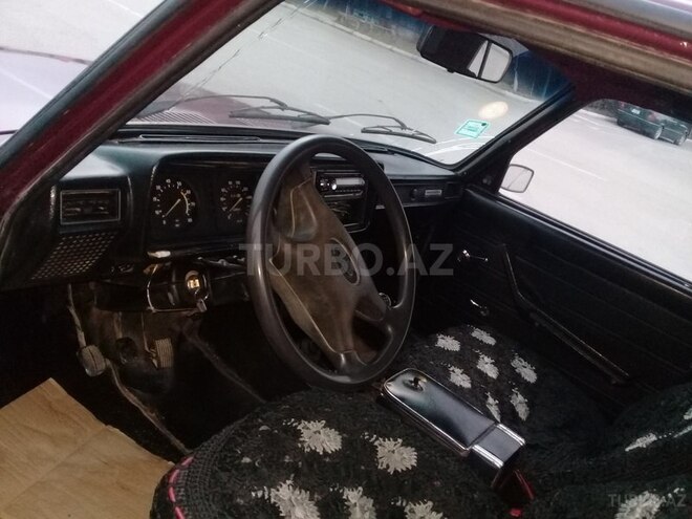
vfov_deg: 45.4
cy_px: 260
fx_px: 620
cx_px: 346
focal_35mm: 31
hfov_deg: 58.4
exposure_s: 1/33
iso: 320
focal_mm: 3.3
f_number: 2.2
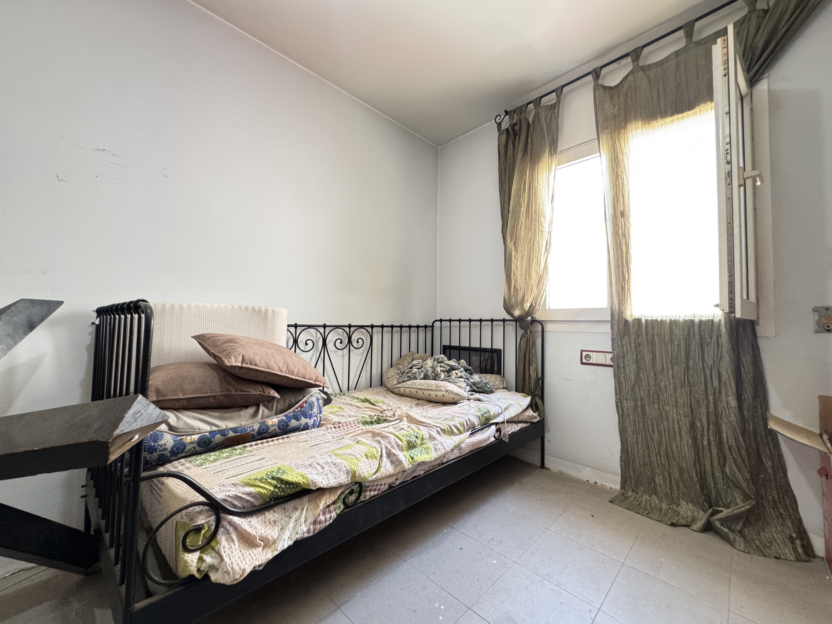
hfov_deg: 102.1
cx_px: 416
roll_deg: +0.0
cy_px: 312
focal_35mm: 14
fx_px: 336
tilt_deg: +2.7
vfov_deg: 85.7
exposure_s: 1/60
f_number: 2.2
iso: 500
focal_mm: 2.22
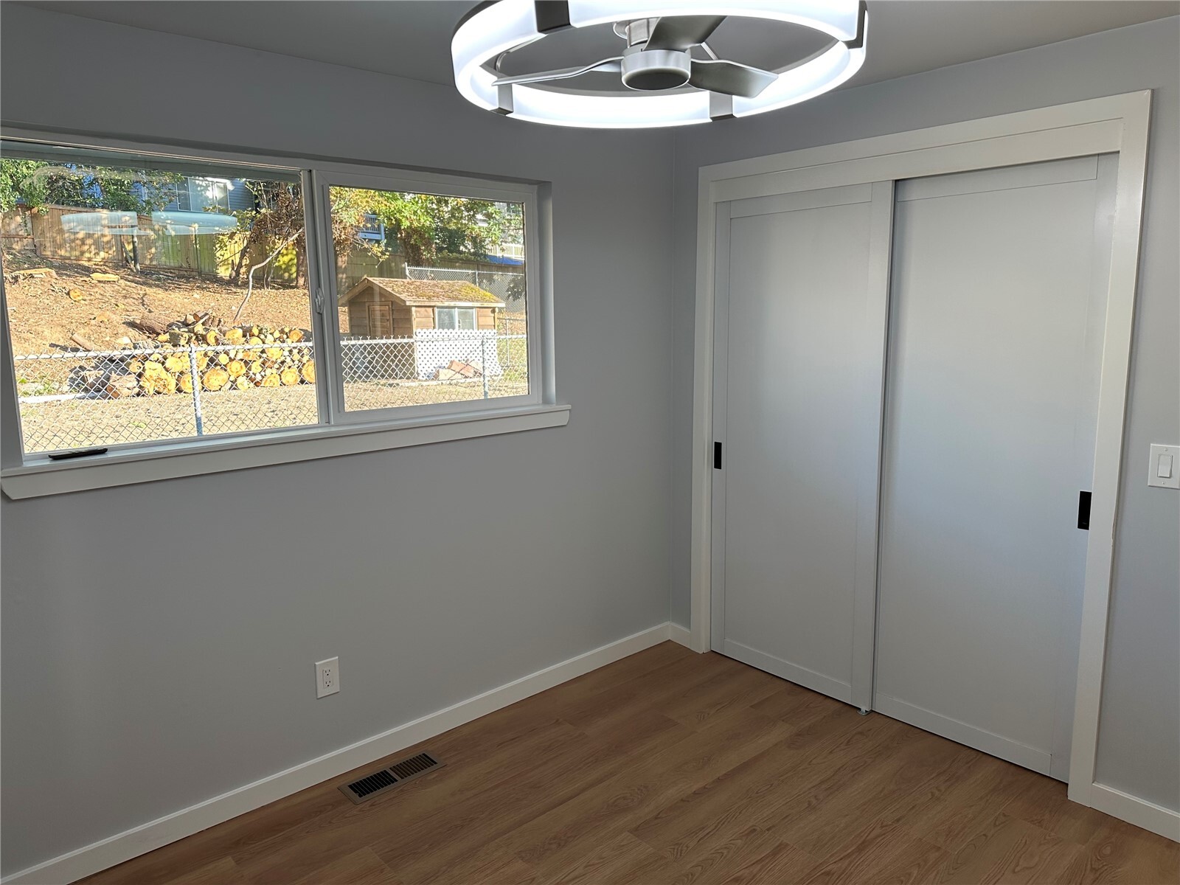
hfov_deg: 71.6
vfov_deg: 56.8
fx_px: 818
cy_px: 442
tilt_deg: -9.2
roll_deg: +0.8
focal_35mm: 24
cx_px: 590
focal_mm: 6.86
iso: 100
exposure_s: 1/163
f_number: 1.78
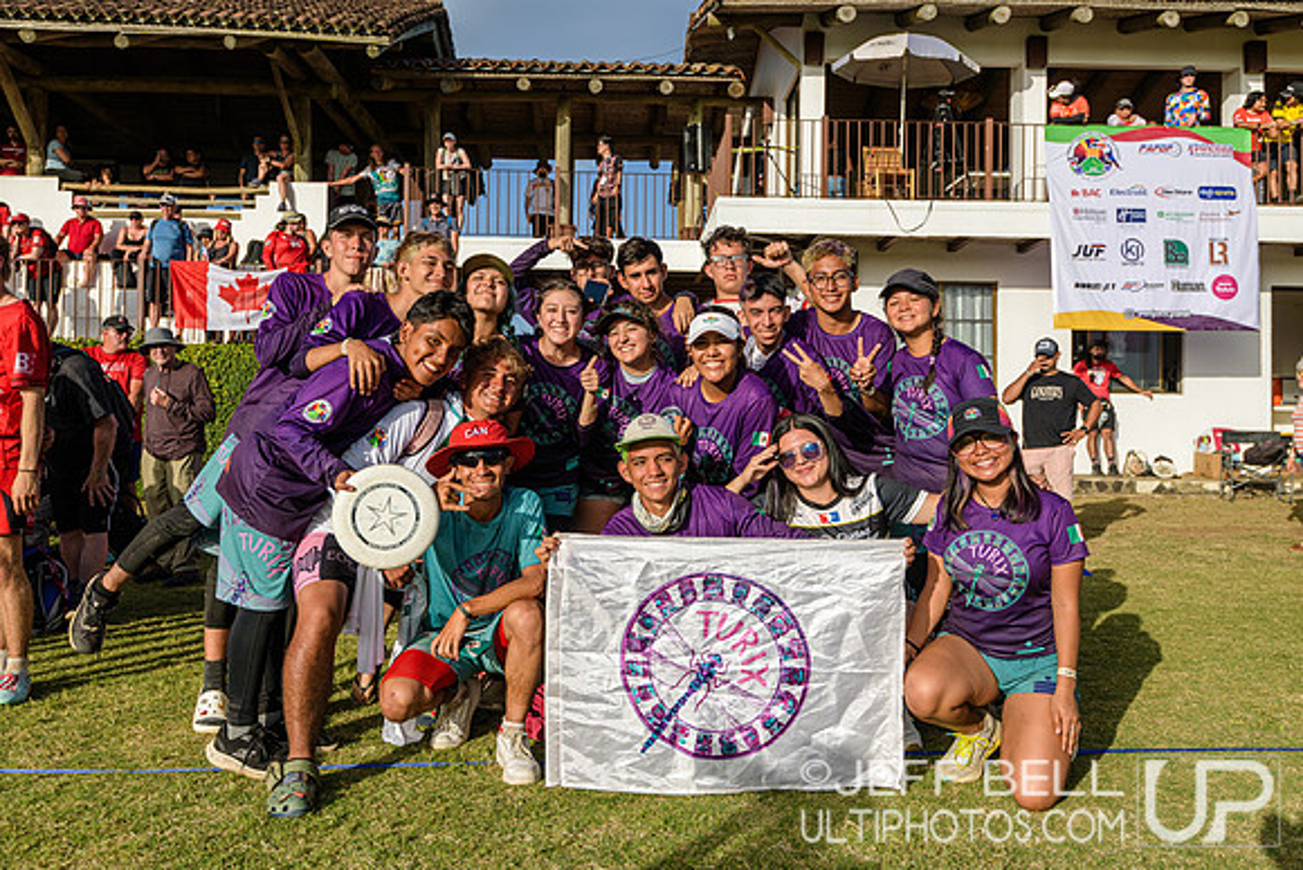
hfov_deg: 63.6
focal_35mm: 29
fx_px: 1050
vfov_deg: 45.0
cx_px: 652
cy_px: 435
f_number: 5.6
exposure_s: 1/500
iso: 64
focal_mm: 29
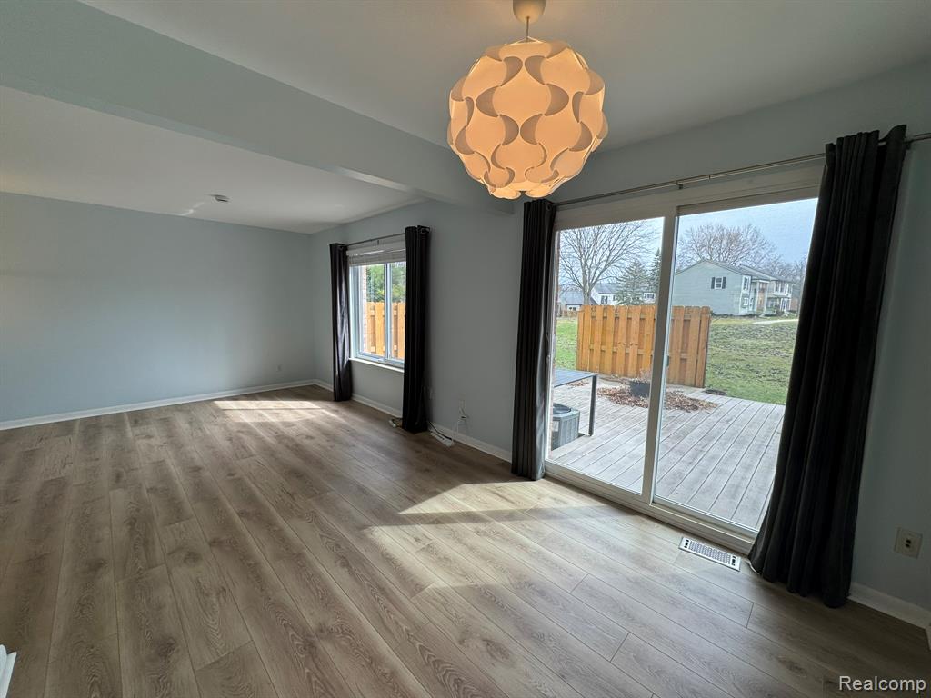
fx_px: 377
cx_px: 466
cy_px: 349
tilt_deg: -7.8
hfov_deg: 102.1
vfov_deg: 85.7
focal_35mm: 14
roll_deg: -0.5
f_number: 2.2
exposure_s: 1/184
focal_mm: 2.22
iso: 40
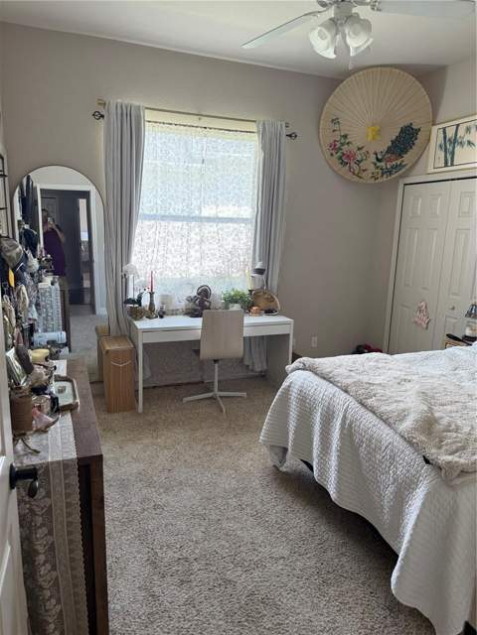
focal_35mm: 24
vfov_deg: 71.6
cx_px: 238
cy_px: 318
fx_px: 441
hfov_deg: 56.8
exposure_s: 1/121
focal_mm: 6.76
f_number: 1.78
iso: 100
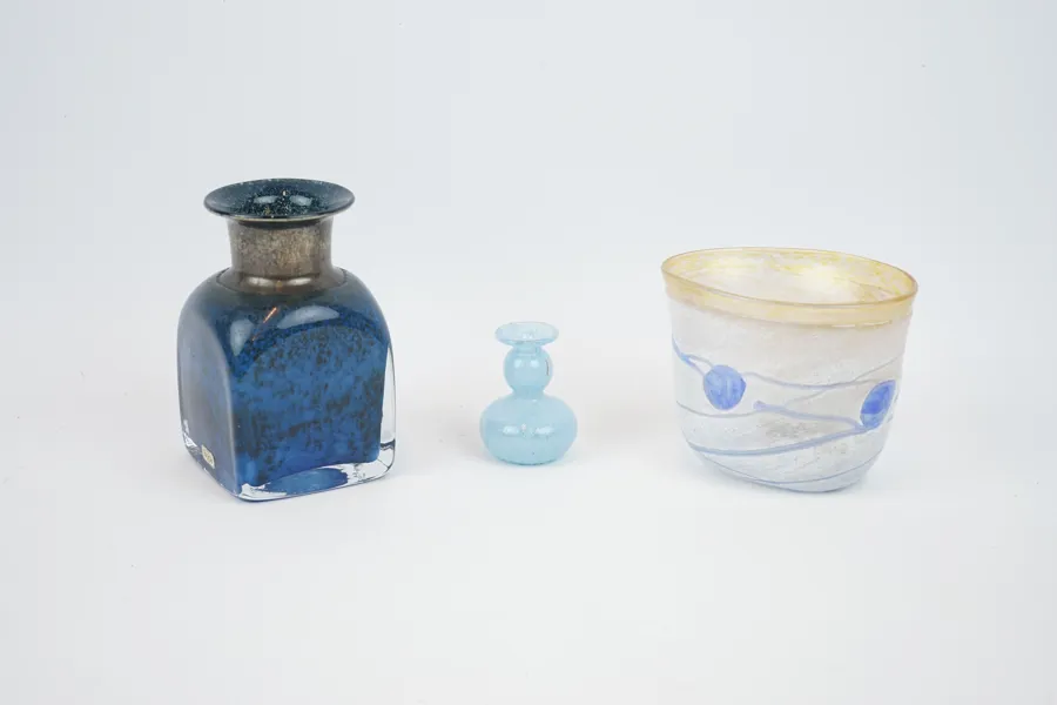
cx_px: 528
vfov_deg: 19.5
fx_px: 2055
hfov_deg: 28.8
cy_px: 352
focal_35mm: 70
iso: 160
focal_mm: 70
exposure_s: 1/80
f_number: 5.6
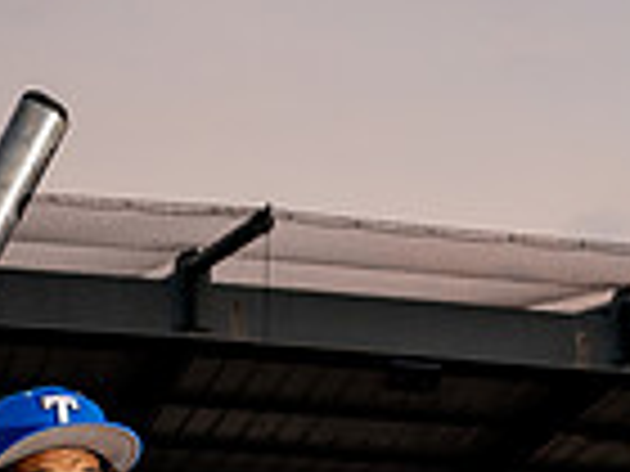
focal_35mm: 108
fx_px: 1966
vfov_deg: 12.0
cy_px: 989
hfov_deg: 17.8
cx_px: 0
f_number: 5
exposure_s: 1/250
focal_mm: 35
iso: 800
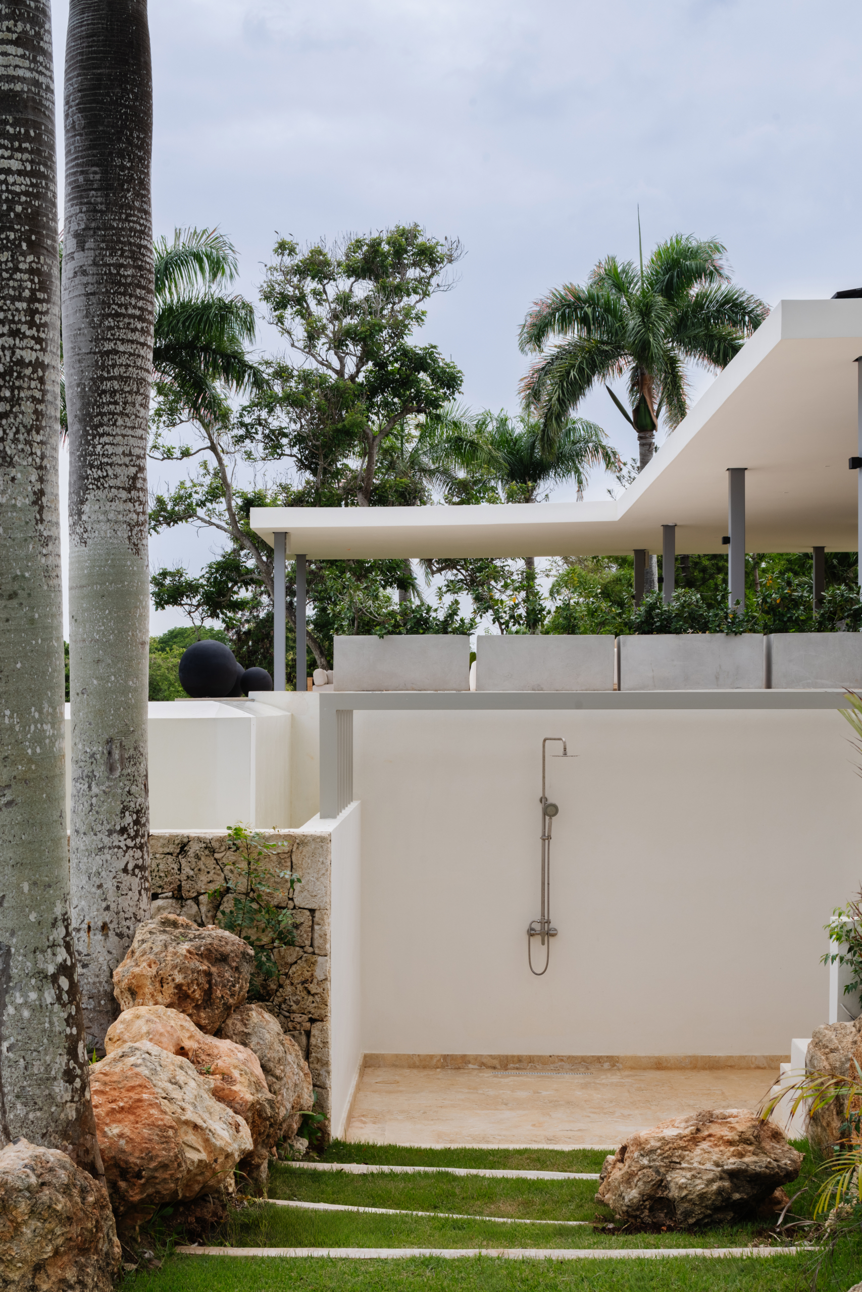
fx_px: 1616
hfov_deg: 29.9
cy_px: 646
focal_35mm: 45
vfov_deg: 43.6
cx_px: 431
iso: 250
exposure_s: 1/640
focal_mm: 45
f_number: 13
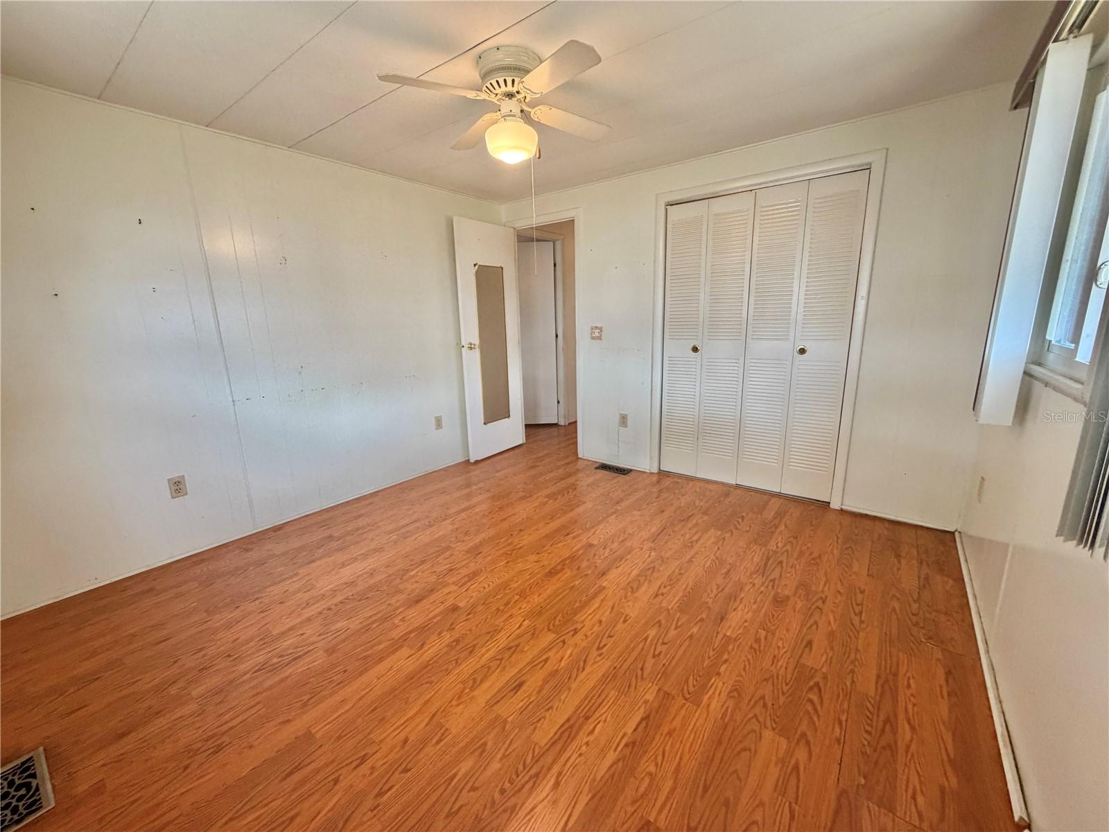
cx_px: 554
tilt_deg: -11.6
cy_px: 416
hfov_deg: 102.1
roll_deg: +2.7
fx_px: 449
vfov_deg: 85.7
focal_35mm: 14
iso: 320
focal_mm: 2.22
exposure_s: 1/120
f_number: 2.2
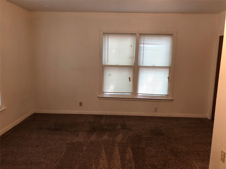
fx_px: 183
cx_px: 113
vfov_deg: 49.7
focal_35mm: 28
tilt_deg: -8.2
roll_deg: -1.0
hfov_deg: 63.4
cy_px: 84
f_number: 1.8
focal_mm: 3.99
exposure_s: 1/15
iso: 100
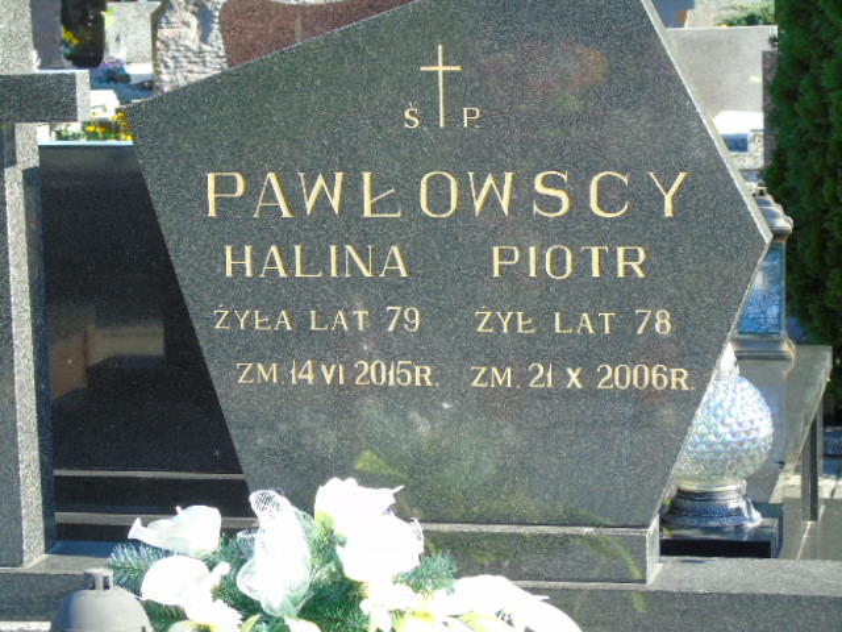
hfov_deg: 18.2
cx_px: 421
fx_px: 2627
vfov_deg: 13.7
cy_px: 316
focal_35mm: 108
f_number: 4.4
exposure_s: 1/100
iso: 80
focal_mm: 19
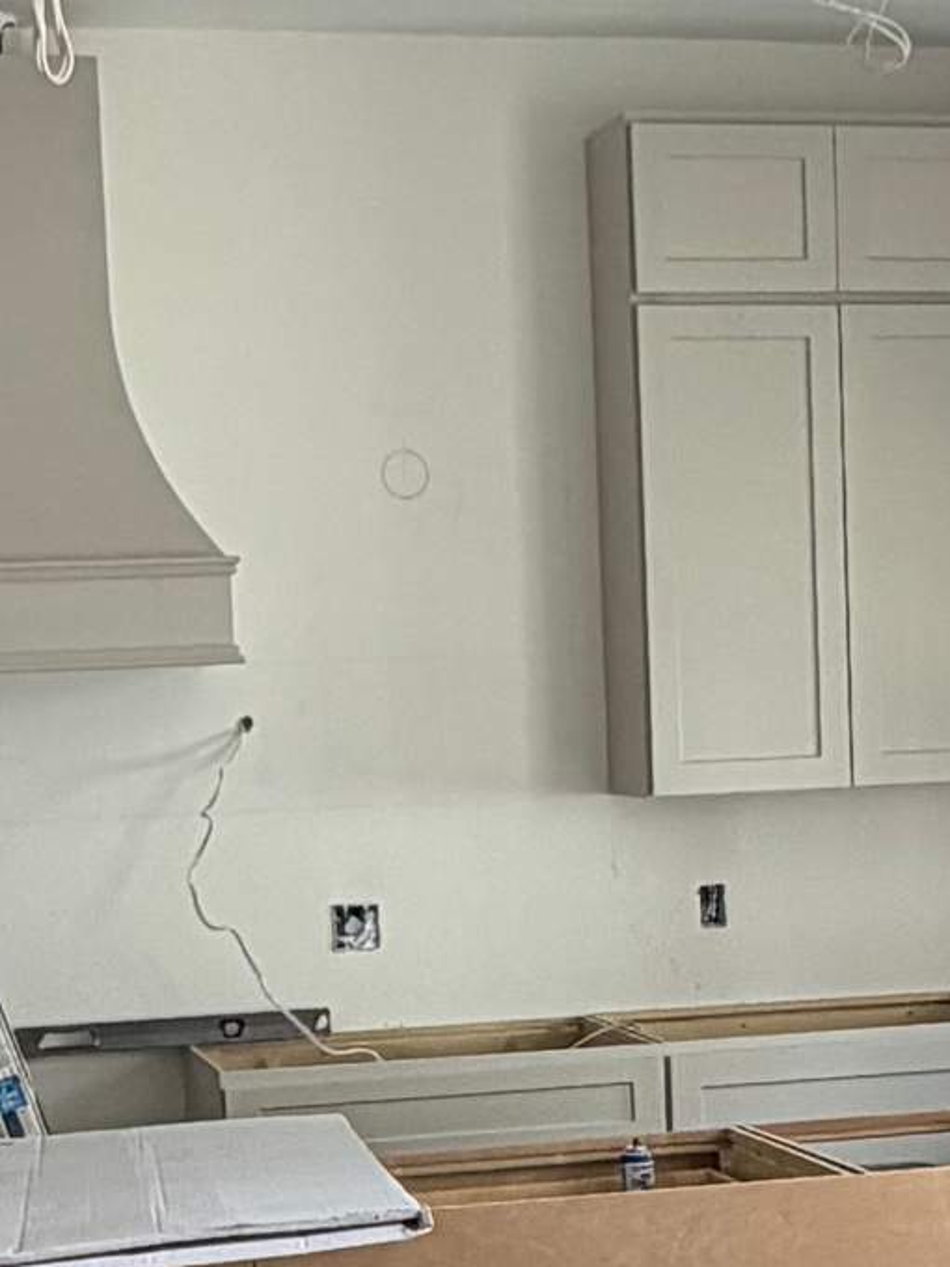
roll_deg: +2.8
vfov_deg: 23.3
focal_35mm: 83
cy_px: 984
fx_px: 3037
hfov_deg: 17.7
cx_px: 626
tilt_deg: -5.9
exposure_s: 1/121
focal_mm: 2.22
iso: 100
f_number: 2.2
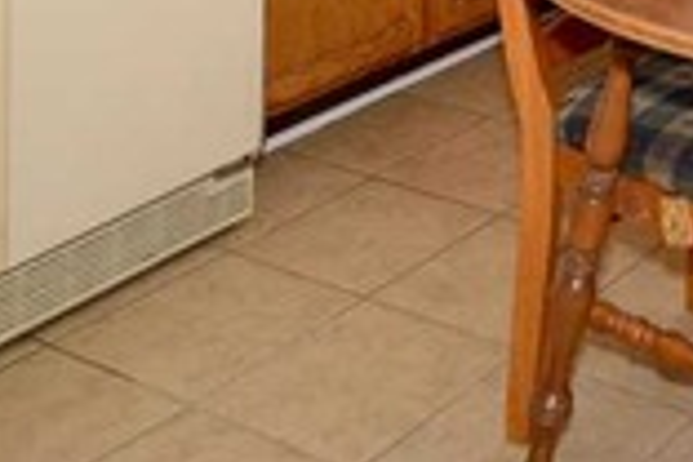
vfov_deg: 14.8
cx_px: 884
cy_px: -482
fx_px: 1424
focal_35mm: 74
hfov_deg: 24.2
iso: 500
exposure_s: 1/60
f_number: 6.3
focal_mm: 12
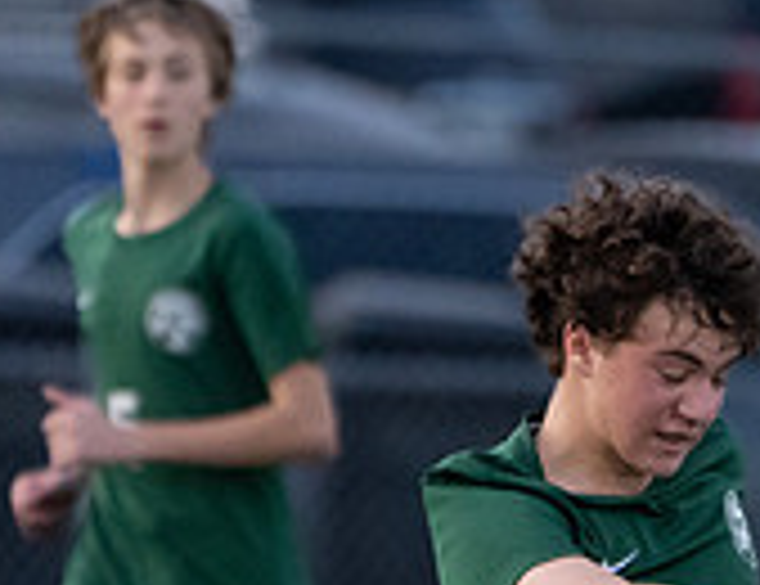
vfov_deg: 0.6
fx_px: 51853
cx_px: 924
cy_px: 884
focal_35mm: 2340
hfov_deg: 0.8
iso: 2000
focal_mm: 400
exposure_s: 1/1250
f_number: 5.6
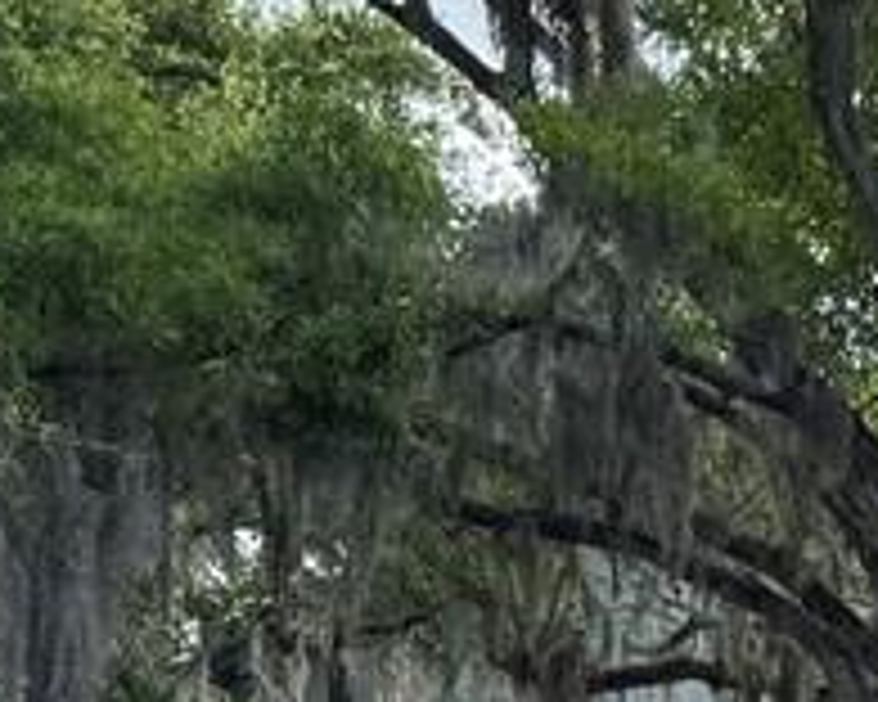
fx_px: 4989
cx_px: 2602
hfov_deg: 8.5
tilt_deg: -2.1
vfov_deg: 7.6
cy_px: 1503
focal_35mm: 192
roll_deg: +1.5
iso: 80
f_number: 1.78
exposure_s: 1/1366
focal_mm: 6.76
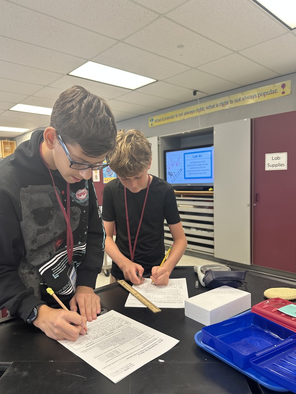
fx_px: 285
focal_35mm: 25
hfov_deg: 54.9
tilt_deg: -4.2
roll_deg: +0.7
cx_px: 143
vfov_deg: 69.4
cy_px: 202
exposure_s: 1/60
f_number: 1.78
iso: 125
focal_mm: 6.86
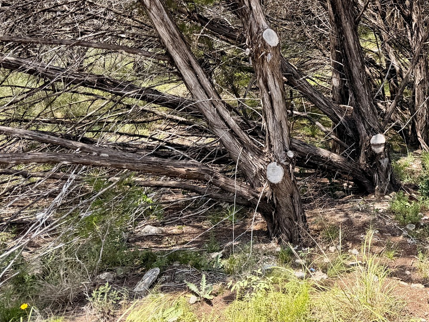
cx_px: 403
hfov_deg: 35.4
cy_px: 36
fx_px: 620
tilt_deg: -8.5
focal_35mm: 50
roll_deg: +1.3
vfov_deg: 28.1
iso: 80
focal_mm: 6.76
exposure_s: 1/1192
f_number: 1.78
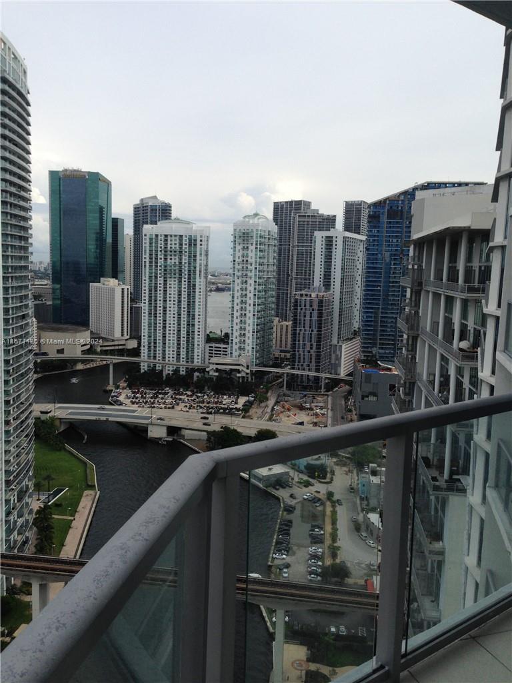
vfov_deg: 55.4
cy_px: 342
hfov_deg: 42.9
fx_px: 651
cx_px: 256
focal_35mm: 33
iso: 50
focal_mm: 4.12
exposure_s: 1/2088
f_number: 2.4
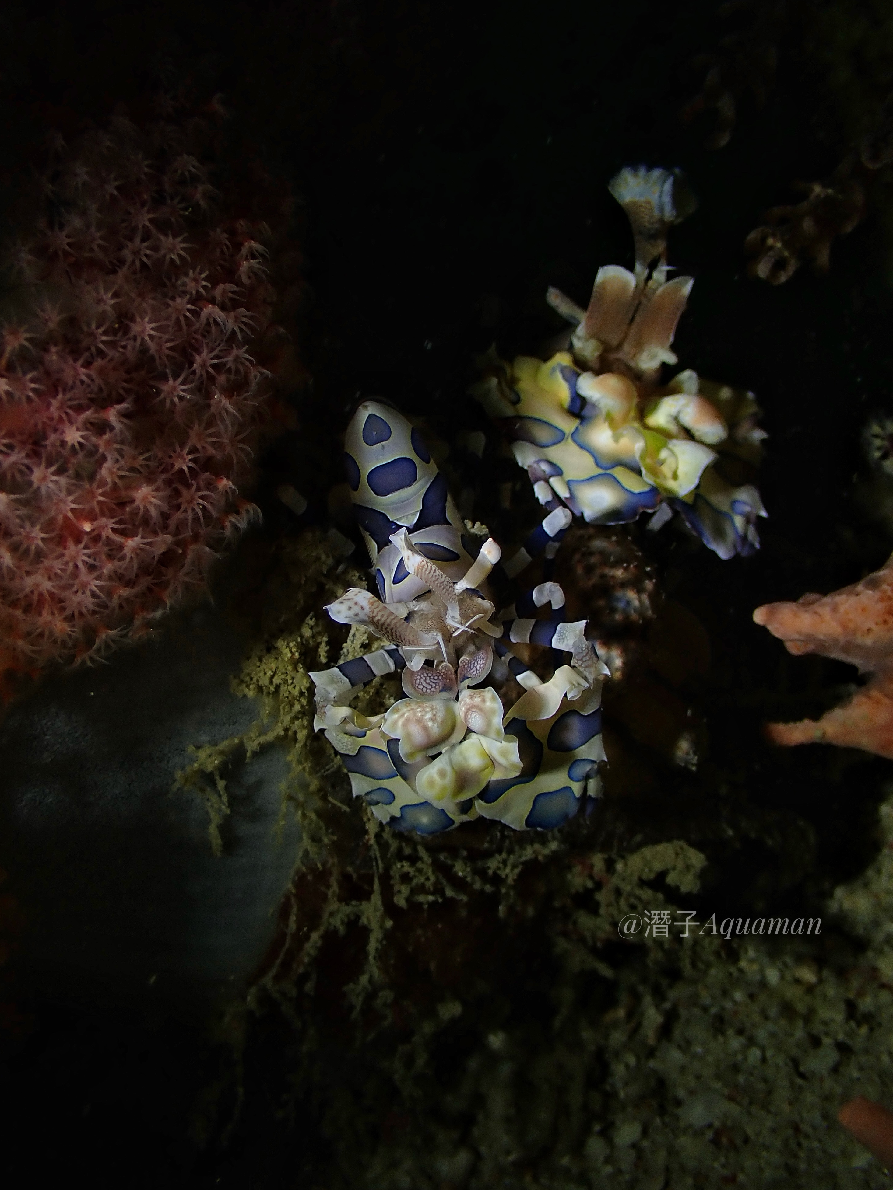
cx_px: 443
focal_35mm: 45
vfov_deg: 42.1
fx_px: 1548
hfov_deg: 32.2
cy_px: 596
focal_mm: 7.84
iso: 100
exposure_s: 1/250
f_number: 11
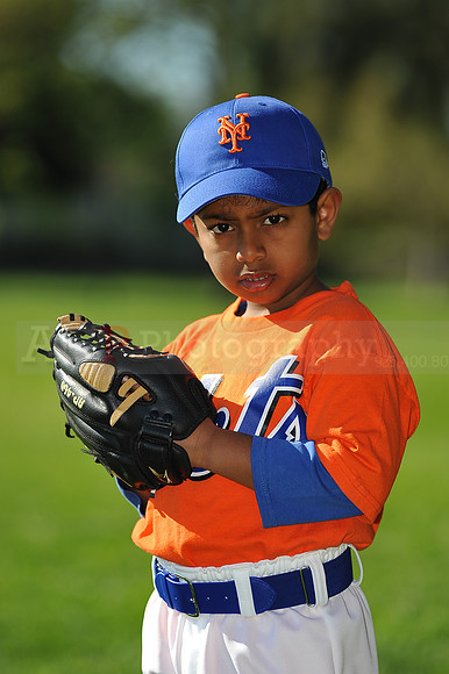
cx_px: 224
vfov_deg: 11.4
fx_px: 3371
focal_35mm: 180
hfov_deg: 7.6
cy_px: 337
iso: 200
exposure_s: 1/1600
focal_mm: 180
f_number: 4
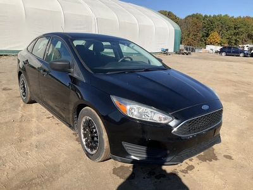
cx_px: 126
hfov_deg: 61.7
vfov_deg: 48.2
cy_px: 95
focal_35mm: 29
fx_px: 212
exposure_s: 1/1786
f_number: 1.8
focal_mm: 3
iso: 25
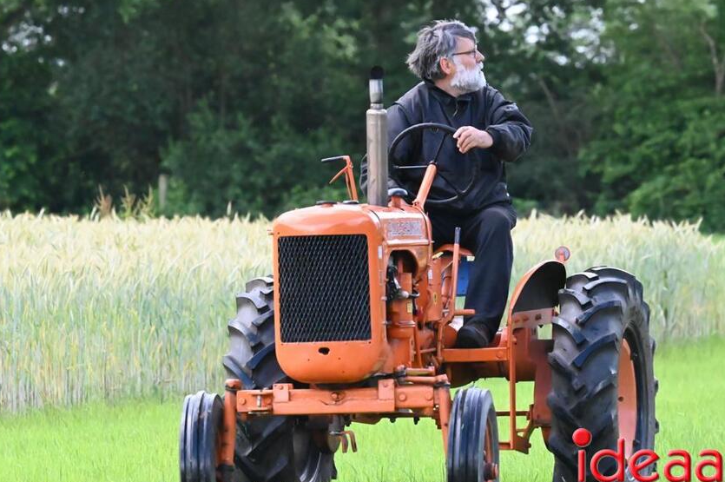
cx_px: 350
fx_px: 7645
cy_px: 239
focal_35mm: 380
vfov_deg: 3.6
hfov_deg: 5.4
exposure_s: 1/8000
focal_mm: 320
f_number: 11
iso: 32000
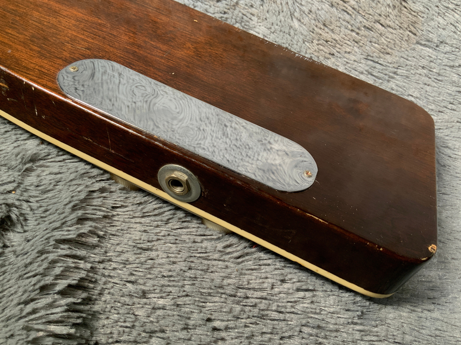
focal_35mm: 30
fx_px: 400
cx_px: 230
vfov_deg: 46.8
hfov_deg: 60.0
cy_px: 168
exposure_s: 1/62
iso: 64
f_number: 1.8
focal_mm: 3
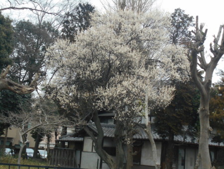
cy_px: 84
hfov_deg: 26.0
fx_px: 486
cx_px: 112
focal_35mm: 75
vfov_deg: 19.7
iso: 280
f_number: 5.8
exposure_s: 1/250
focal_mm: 13.5
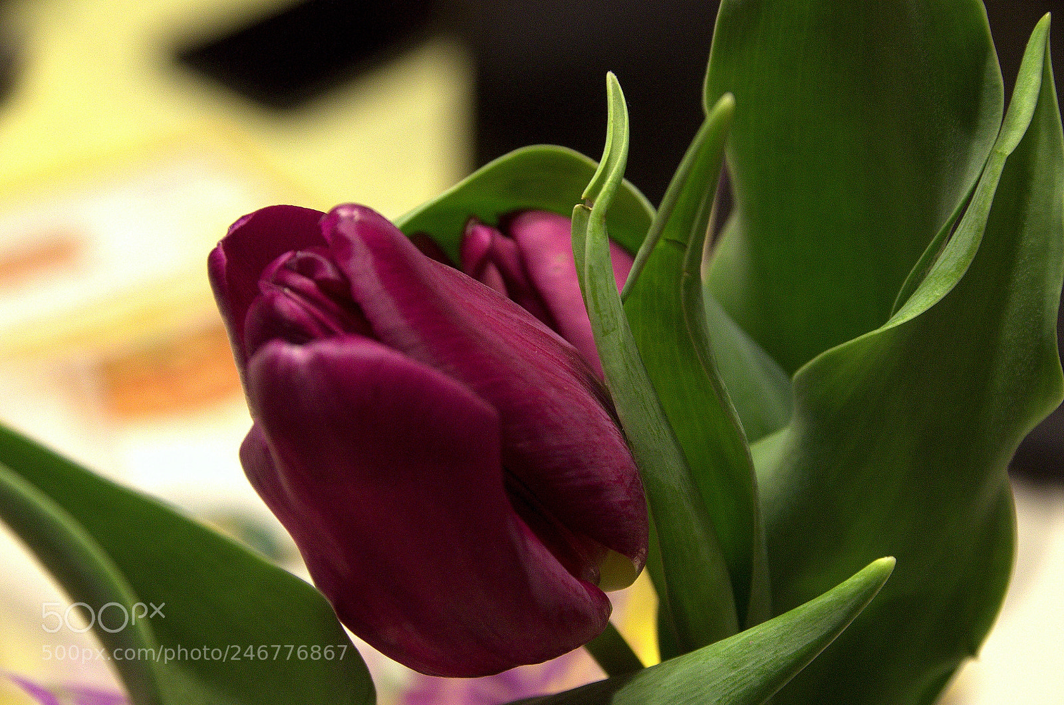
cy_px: 352
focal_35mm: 117
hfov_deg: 17.5
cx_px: 532
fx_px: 3452
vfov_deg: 11.7
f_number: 8
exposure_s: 1/30
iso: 3600
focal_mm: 78
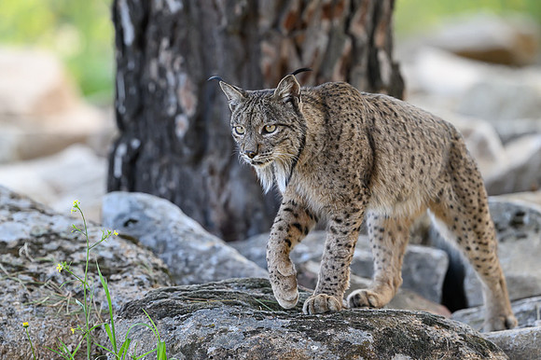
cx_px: 252
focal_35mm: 427
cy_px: 192
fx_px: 6415
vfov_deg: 3.2
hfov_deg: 4.8
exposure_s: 1/2000
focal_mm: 400
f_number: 4
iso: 1400
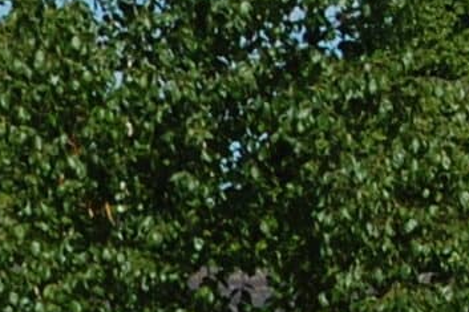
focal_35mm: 544
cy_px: 435
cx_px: -489
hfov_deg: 3.8
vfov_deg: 2.5
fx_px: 7083
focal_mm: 50
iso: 200
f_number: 10
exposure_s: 1/400
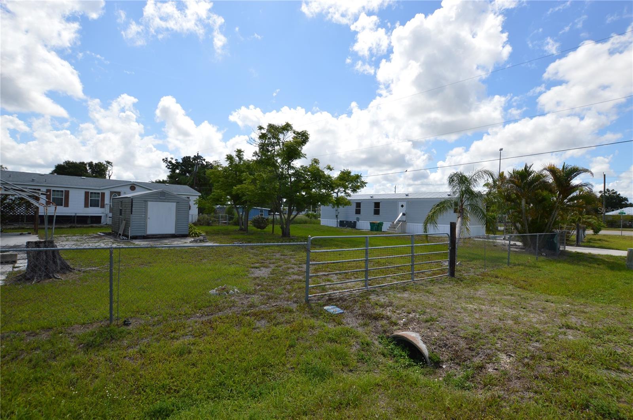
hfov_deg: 100.5
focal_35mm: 15
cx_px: 316
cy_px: 210
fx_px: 263
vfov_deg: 77.2
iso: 100
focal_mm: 10
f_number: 8
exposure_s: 1/250
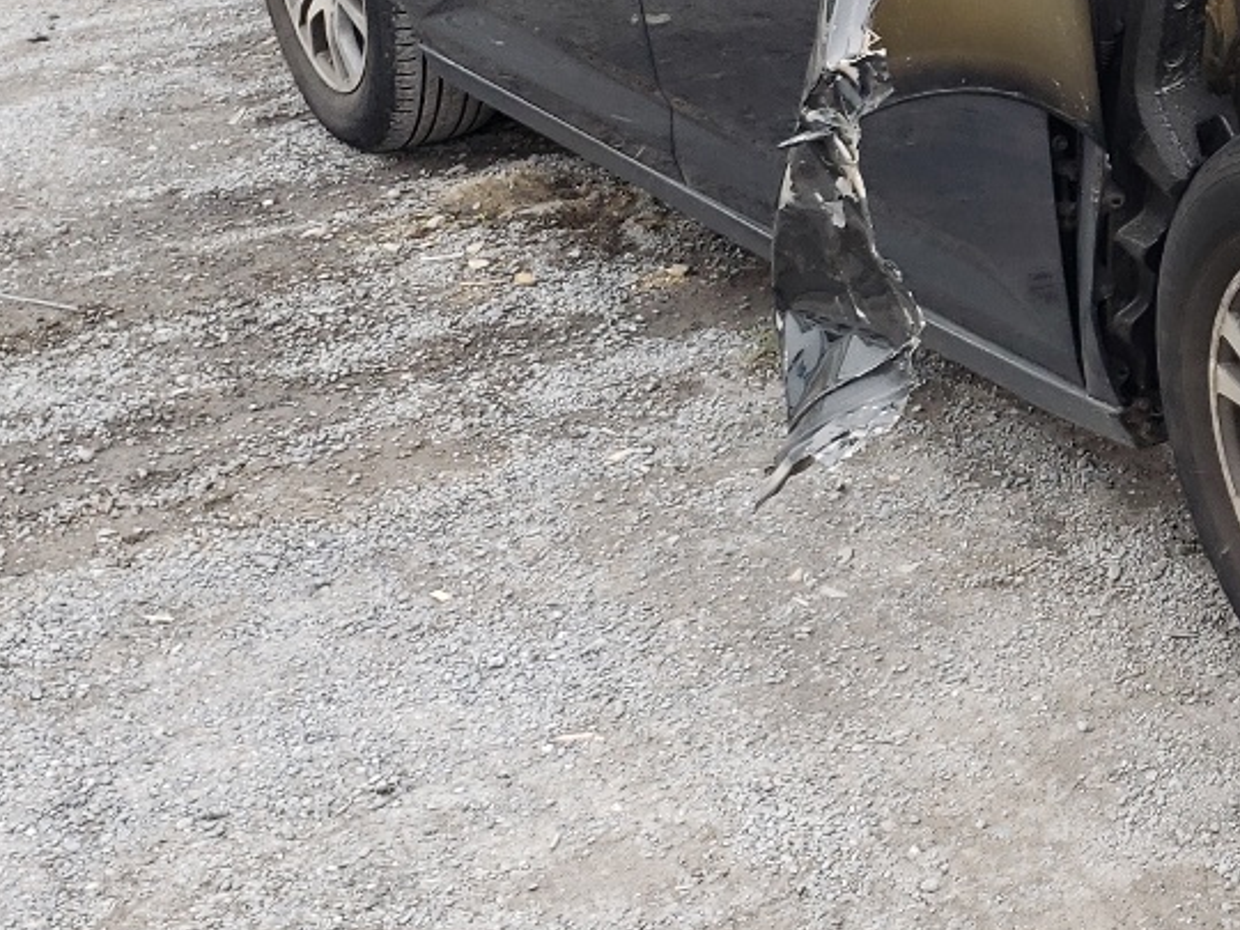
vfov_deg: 19.0
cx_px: 1451
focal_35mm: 77
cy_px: 202
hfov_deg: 23.4
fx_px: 2758
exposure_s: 1/385
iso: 50
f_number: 1.5
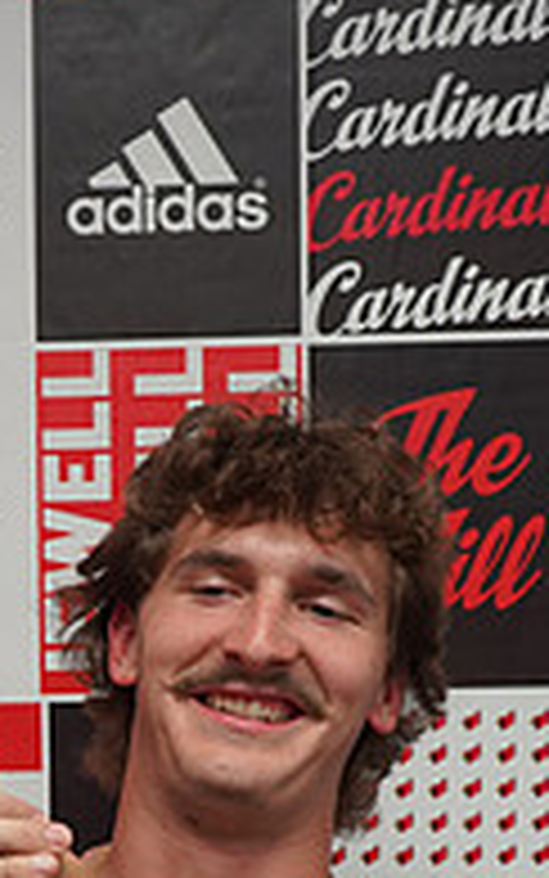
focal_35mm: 94
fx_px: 2249
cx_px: -81
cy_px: 745
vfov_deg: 21.7
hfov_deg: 13.6
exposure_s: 1/160
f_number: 4
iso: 1000
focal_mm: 31
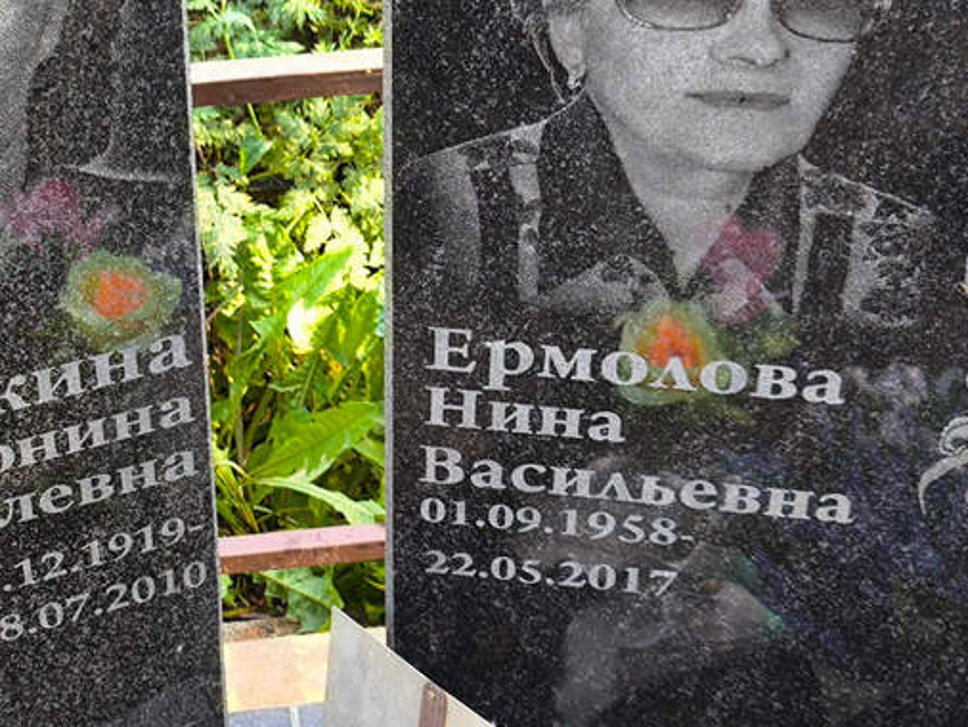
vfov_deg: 18.7
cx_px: 307
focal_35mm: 79
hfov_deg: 24.6
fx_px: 2210
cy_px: 432
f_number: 1.7
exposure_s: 1/50
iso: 64
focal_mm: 4.71
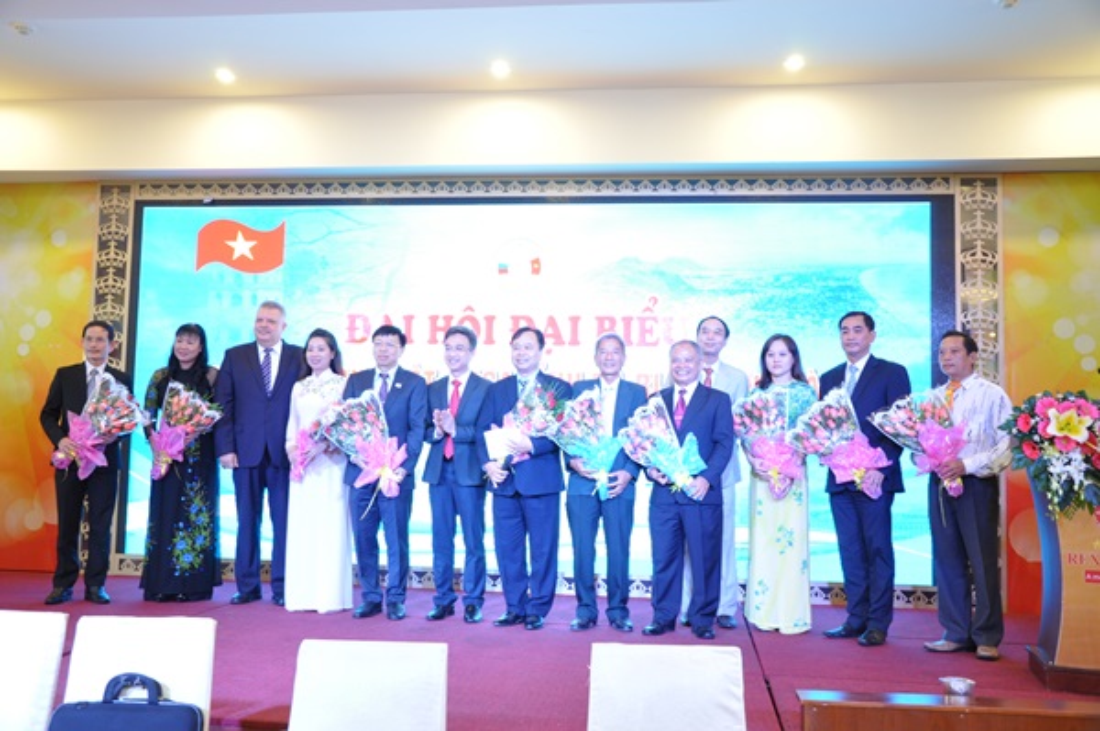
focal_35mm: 36
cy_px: 366
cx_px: 550
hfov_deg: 53.2
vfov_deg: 36.8
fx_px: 1099
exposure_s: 1/20
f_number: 4.5
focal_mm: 24
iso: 800
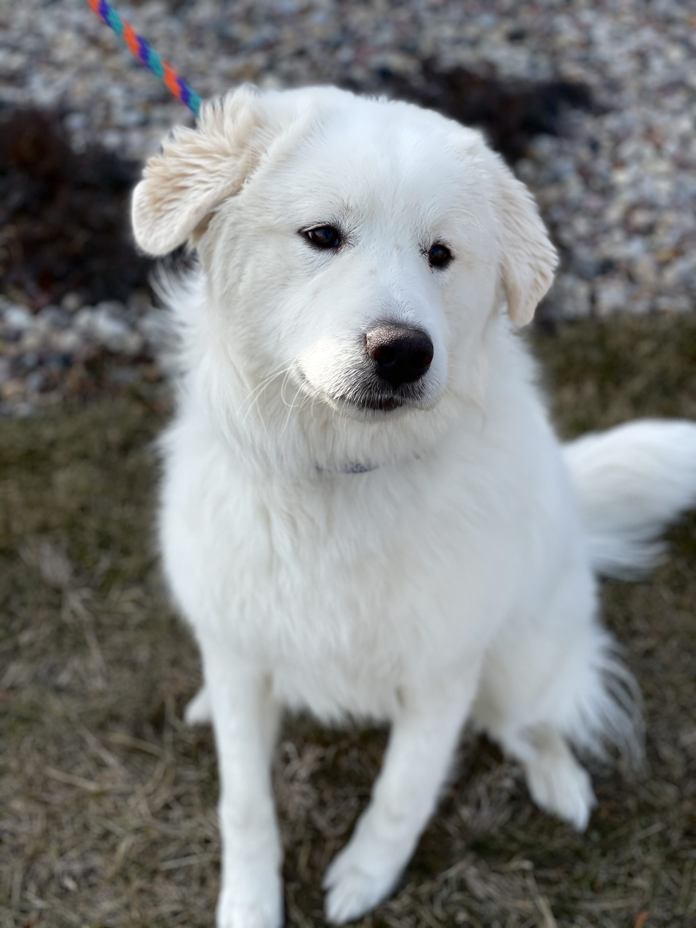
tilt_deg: -32.8
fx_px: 1394
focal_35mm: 52
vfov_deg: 36.8
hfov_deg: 28.0
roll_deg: -0.2
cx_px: 348
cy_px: 464
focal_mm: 6
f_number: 2
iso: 25
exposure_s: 1/978
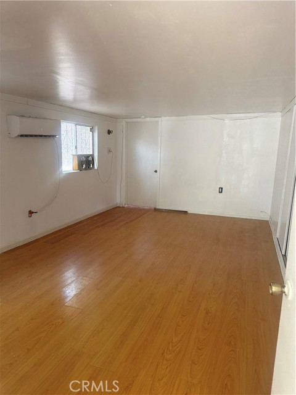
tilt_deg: -10.5
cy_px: 198
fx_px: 274
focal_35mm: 24
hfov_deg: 56.8
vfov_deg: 71.6
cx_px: 148
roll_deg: -2.0
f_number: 1.78
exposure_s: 1/60
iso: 500
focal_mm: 6.76
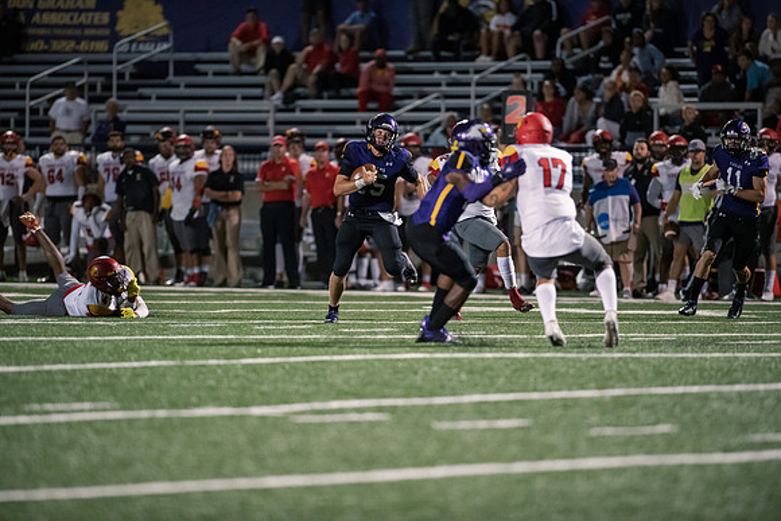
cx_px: 390
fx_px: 6510
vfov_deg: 4.6
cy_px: 260
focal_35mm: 300
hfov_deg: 6.9
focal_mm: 300
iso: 6400
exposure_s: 1/800
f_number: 2.8
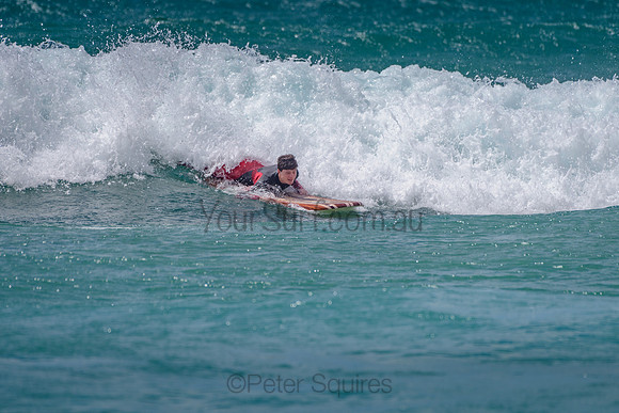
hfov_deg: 3.4
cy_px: 196
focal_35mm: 613
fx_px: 10541
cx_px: 302
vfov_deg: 2.2
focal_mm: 500
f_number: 5.6
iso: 72
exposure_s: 1/2000
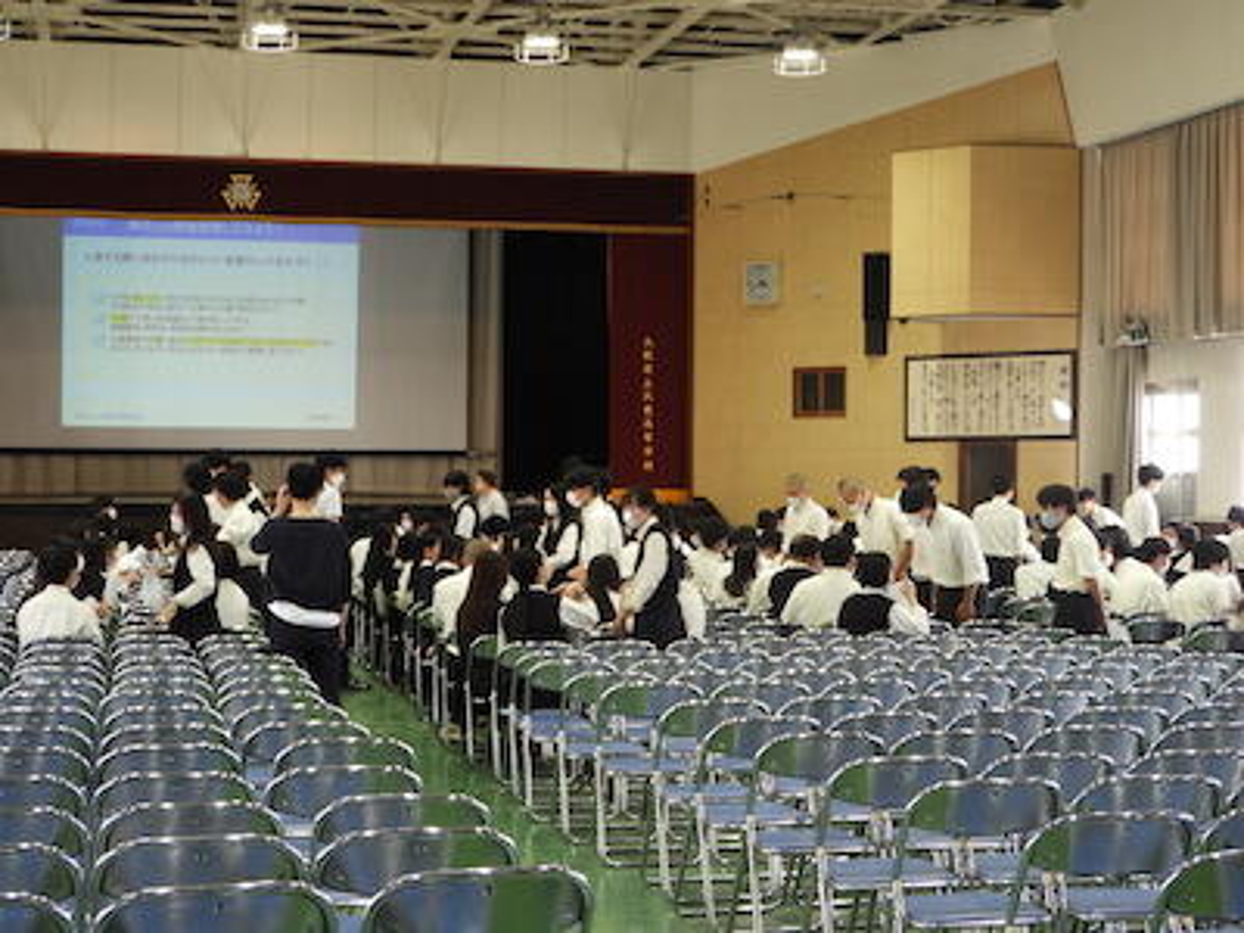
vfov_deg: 22.6
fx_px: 2336
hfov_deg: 29.8
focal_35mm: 65
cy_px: 466
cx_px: 622
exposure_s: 1/30
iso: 200
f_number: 4.2
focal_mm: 11.6
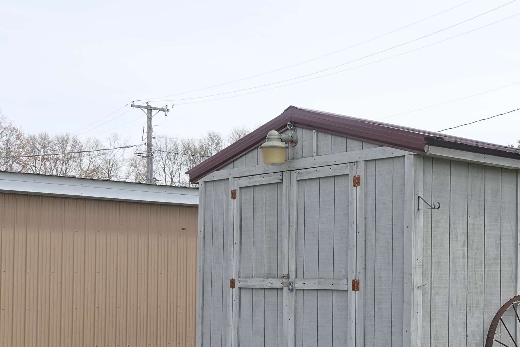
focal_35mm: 57
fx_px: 823
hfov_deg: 33.7
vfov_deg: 23.5
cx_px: 441
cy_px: 267
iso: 100
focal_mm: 10.8
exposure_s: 1/500
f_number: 4
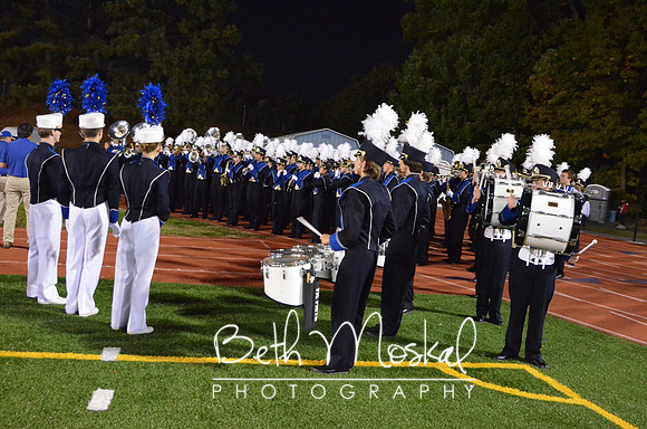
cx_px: 324
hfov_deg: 57.3
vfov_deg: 39.8
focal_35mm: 33
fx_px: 592
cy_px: 214
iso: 6400
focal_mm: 22
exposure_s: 1/60
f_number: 4
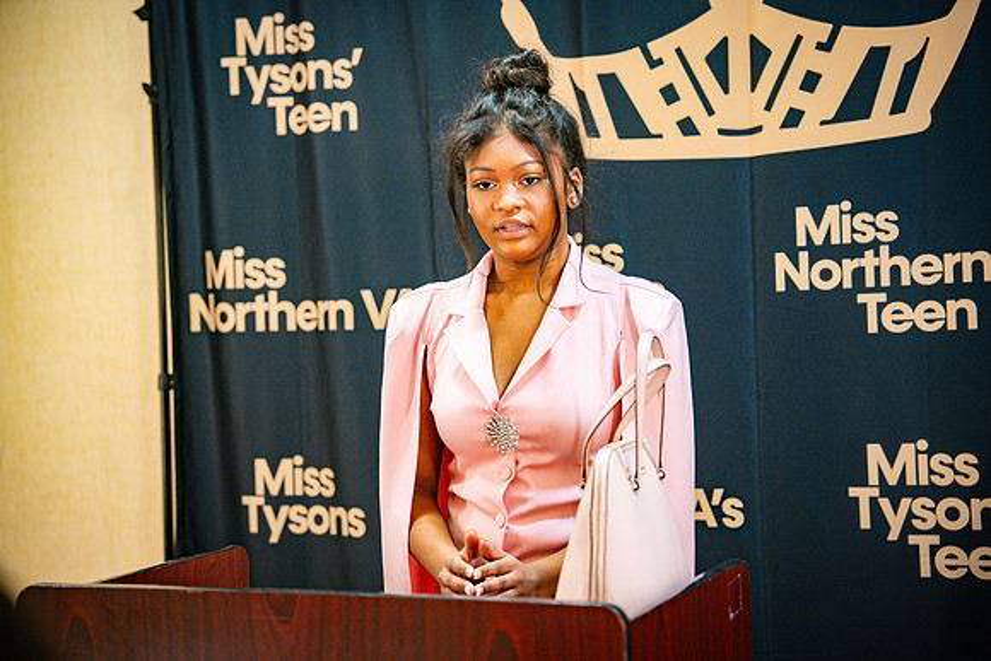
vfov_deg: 19.5
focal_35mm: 70
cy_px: 330
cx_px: 496
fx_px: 1927
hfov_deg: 28.8
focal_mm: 70
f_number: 2.8
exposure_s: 1/125
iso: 800
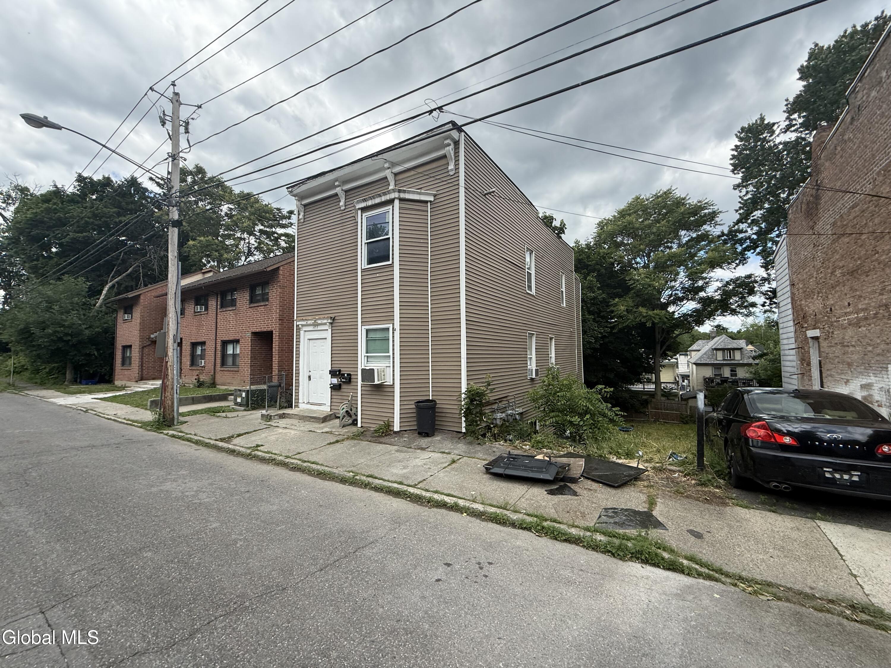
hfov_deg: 102.1
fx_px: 360
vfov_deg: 85.7
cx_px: 446
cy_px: 334
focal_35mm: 14
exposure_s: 1/590
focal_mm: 2.22
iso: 50
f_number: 2.2
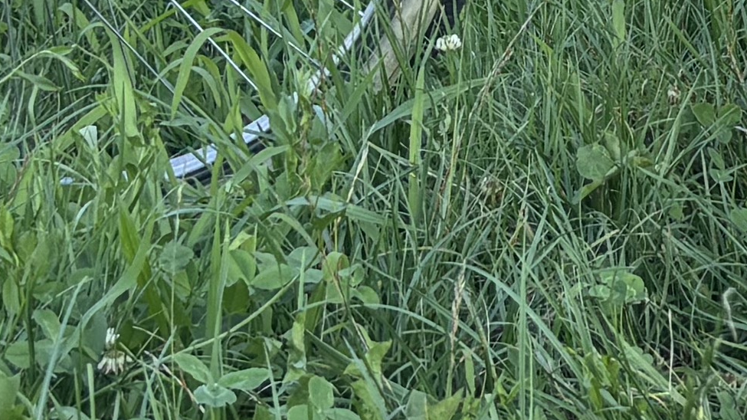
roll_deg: +0.0
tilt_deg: -1.7
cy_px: -592
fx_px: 3287
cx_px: 897
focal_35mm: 166
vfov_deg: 6.9
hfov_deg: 12.6
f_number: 1.6
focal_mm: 5.96
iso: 50
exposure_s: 1/732
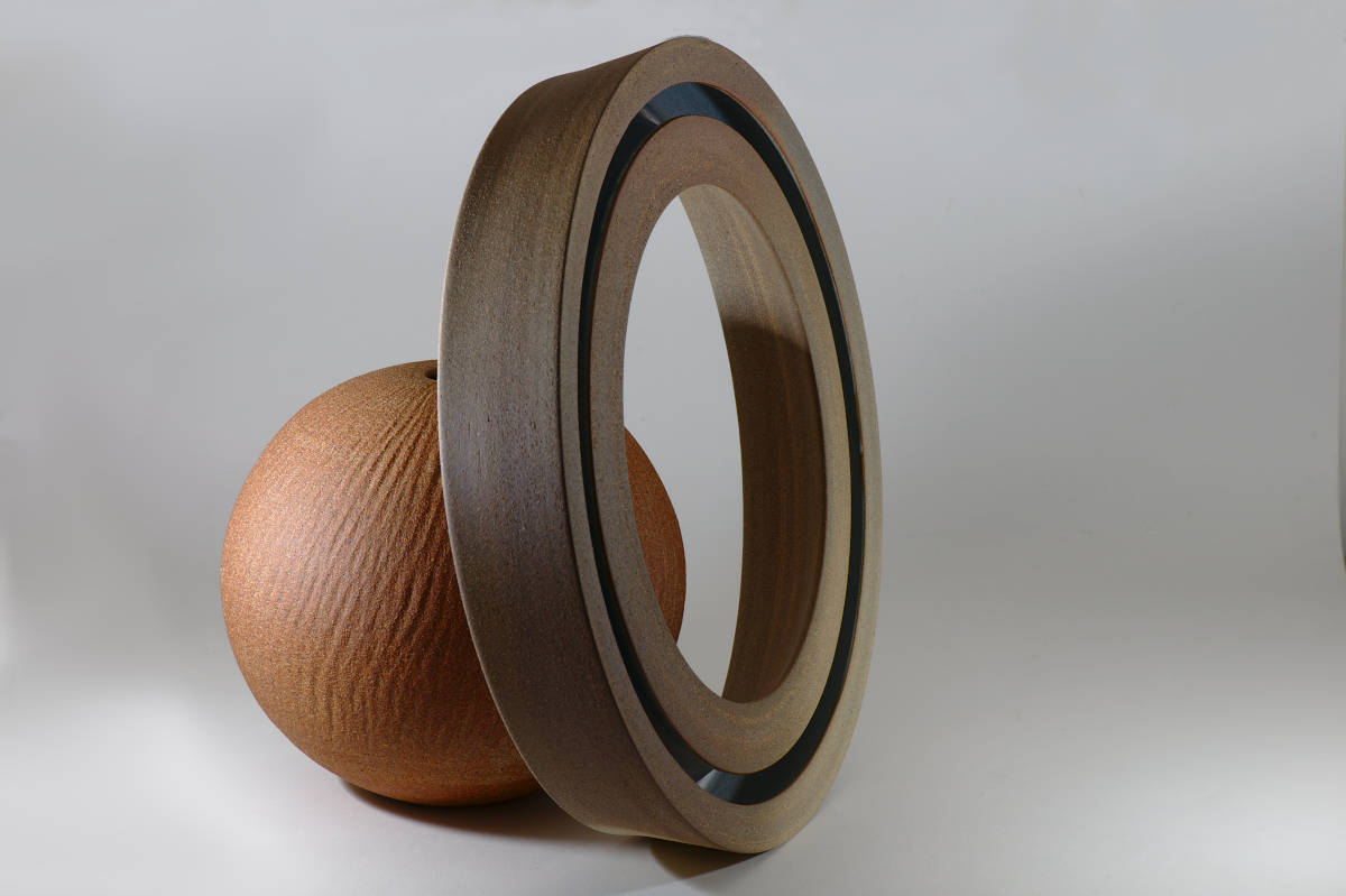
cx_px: 673
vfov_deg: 8.7
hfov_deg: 13.0
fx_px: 5886
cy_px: 448
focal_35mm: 158
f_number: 11
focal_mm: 105
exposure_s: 1/2.5
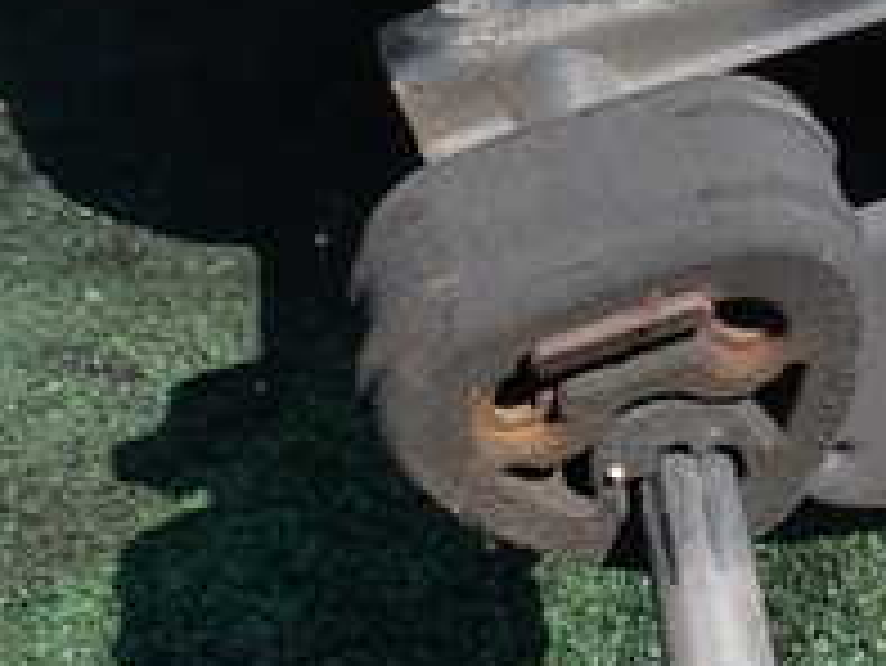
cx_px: 1052
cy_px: -130
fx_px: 1946
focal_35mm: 76
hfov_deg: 23.5
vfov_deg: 18.4
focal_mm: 4.5
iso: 100
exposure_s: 1/640
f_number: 2.8
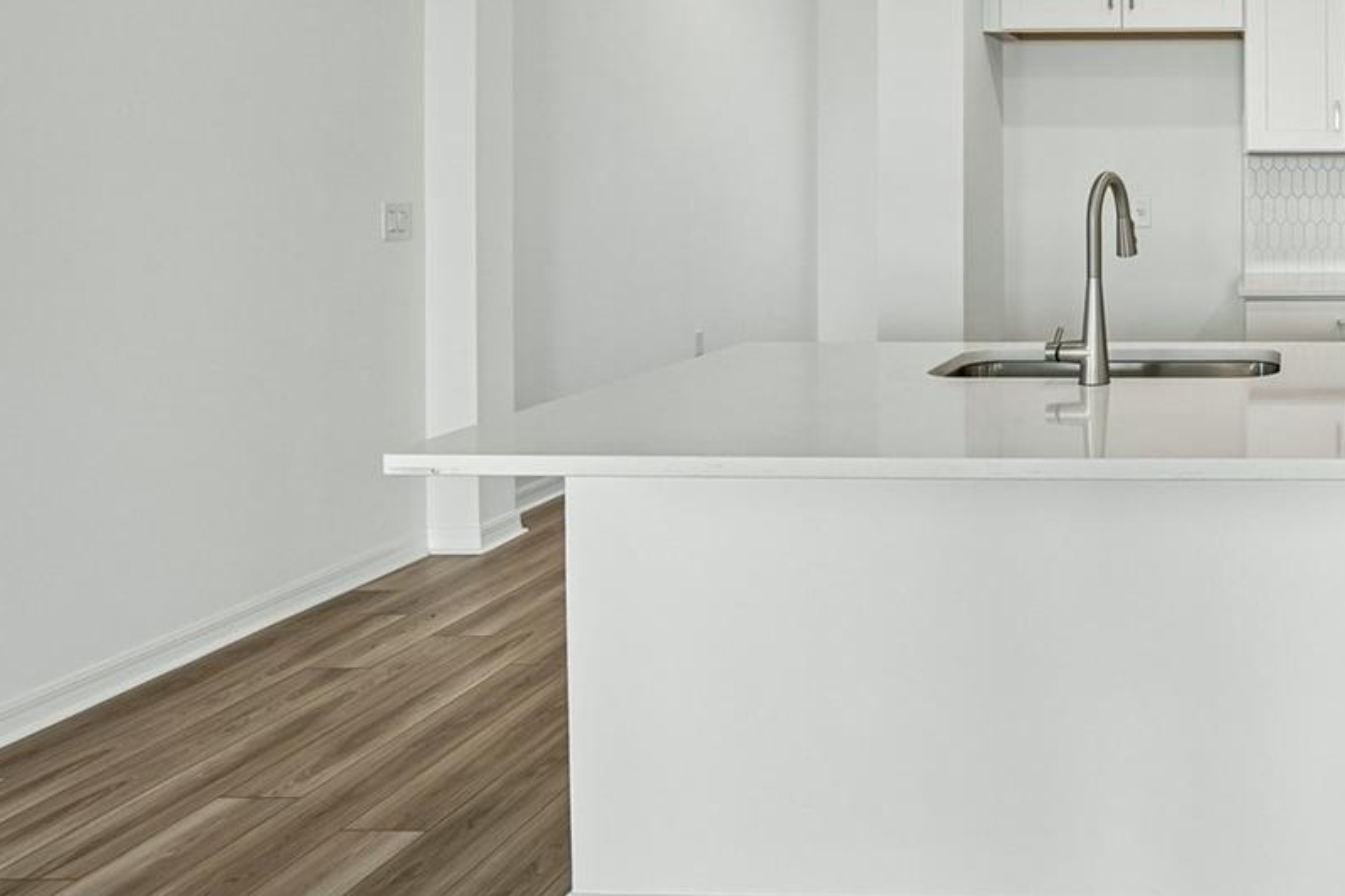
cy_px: 153
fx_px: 1195
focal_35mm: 32
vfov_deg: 39.2
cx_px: 1273
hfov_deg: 50.3
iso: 400
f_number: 8
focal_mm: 16
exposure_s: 1/50
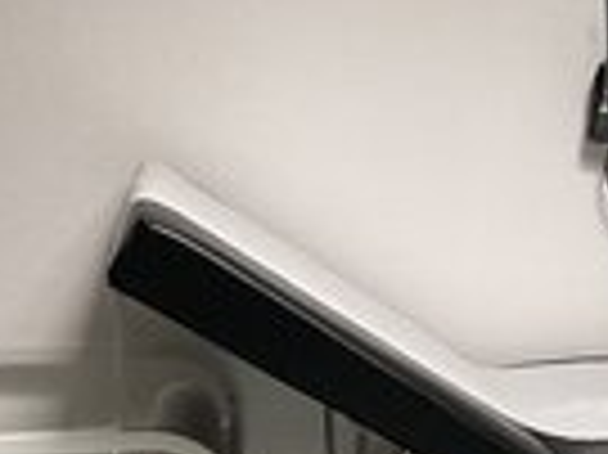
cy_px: 620
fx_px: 1509
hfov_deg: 20.9
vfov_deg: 16.1
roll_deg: -0.4
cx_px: 775
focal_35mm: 86
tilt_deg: -21.7
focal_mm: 3
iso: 160
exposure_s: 1/60
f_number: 1.8
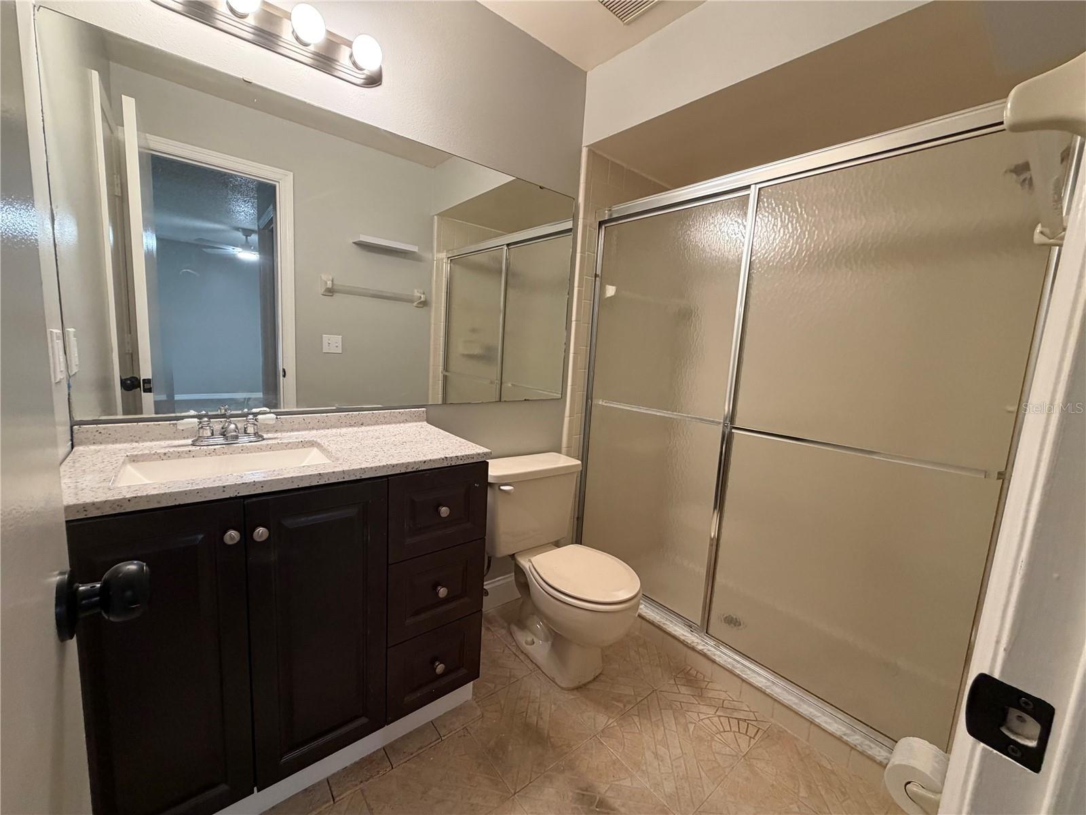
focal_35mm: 14
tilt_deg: -7.8
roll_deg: -3.9
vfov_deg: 85.7
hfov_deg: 102.1
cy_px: 408
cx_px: 543
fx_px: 439
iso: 250
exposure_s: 1/60
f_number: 2.2
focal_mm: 2.22
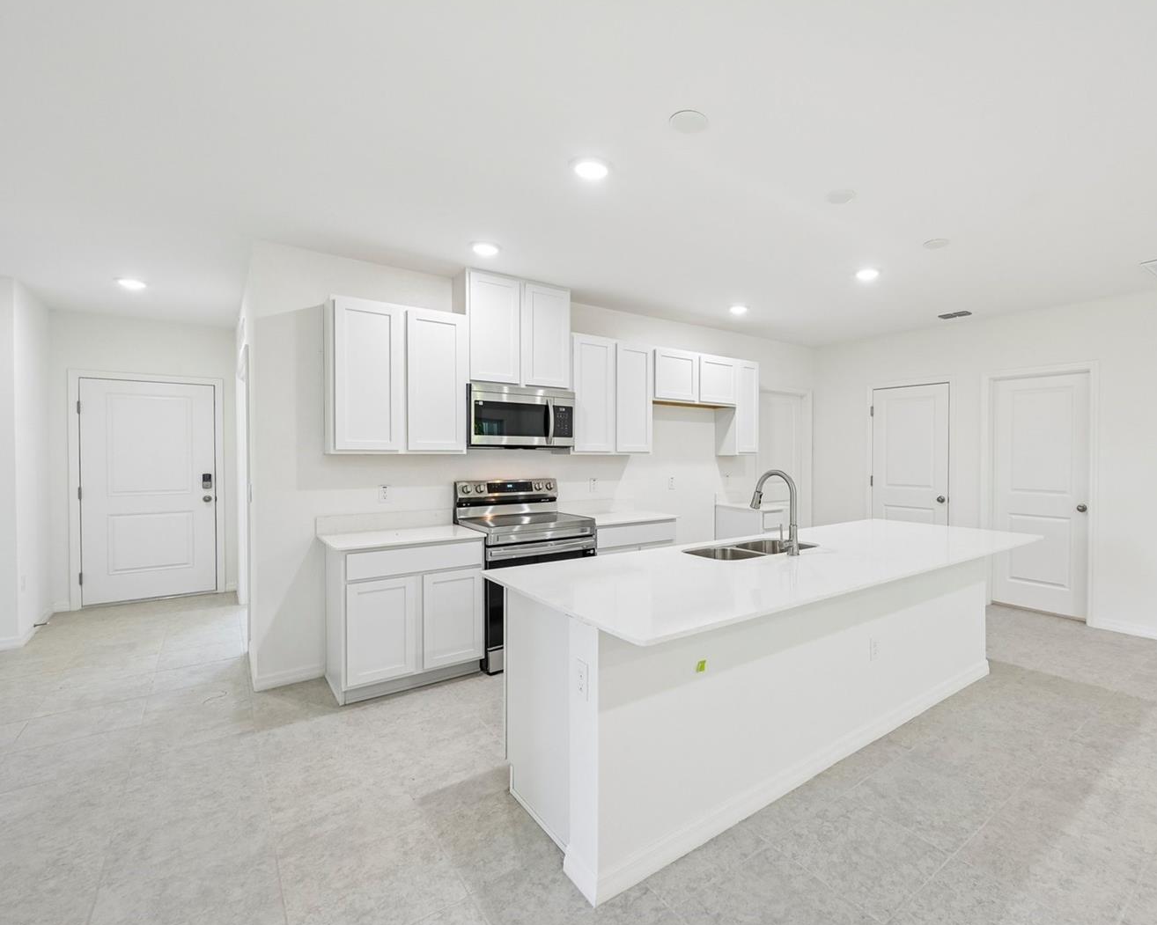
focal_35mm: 16
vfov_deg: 80.4
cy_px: 461
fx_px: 548
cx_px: 690
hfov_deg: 92.0
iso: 400
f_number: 8
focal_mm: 14
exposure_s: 1/40
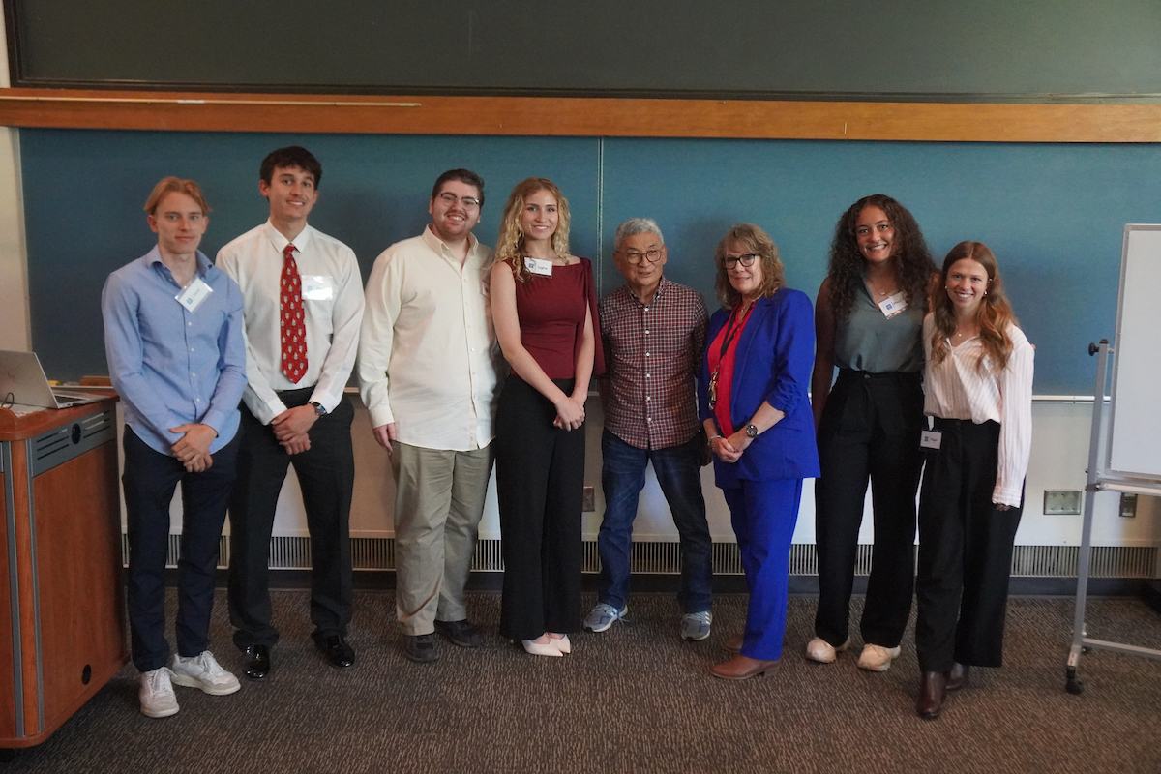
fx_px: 1161
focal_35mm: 36
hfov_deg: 53.1
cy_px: 387
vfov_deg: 36.9
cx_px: 580
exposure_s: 1/125
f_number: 4
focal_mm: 24
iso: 6400
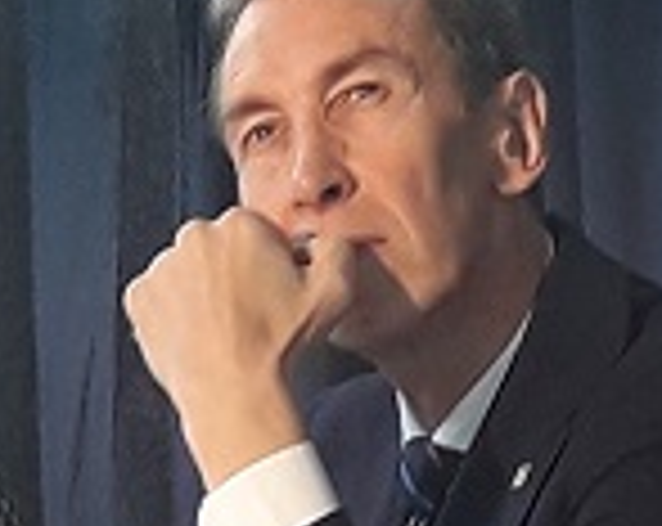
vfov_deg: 19.1
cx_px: -241
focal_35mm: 77
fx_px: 1506
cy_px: 566
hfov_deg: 21.9
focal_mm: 3.7
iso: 64
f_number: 1.9
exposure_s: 1/33
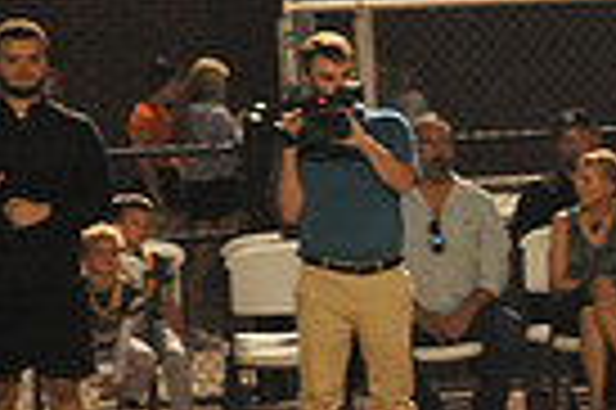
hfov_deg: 2.4
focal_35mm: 844
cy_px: 248
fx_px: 14424
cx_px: 1299
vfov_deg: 1.6
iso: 5000
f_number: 5.6
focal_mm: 200
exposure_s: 1/200
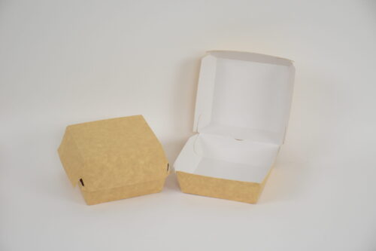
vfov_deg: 14.7
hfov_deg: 21.9
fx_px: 971
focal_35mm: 93
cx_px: 188
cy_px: 126
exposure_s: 1/250
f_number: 5
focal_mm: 62
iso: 800
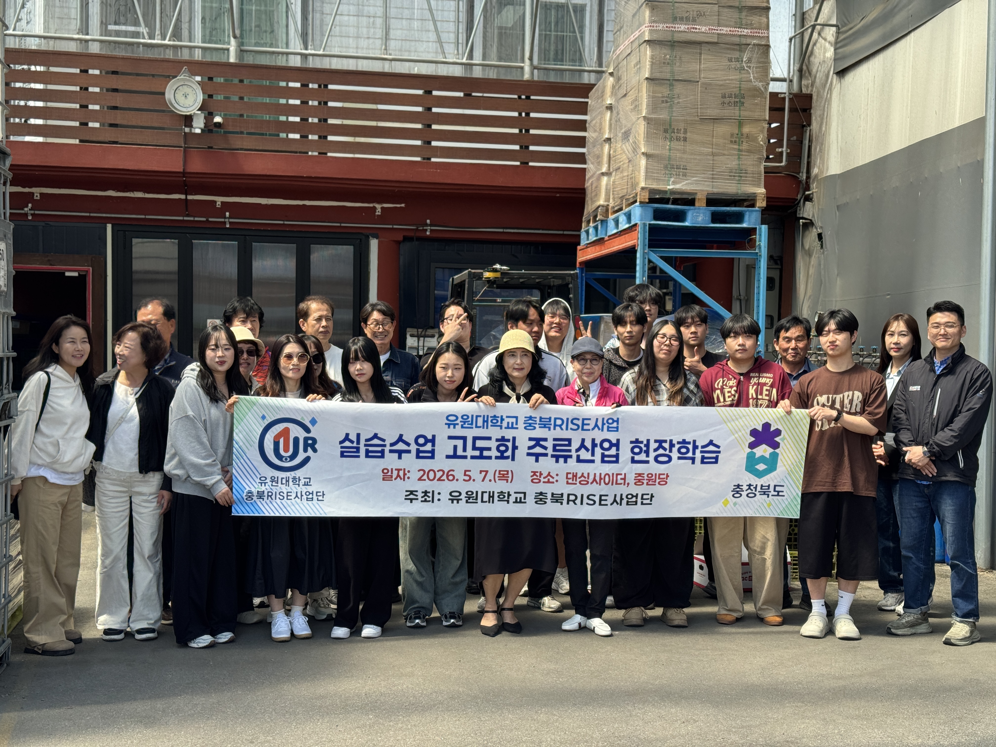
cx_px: 498
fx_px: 1381
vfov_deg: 30.3
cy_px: 374
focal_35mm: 48
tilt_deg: -1.7
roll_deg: -0.8
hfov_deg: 39.7
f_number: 1.78
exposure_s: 1/1427
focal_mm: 6.76
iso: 64
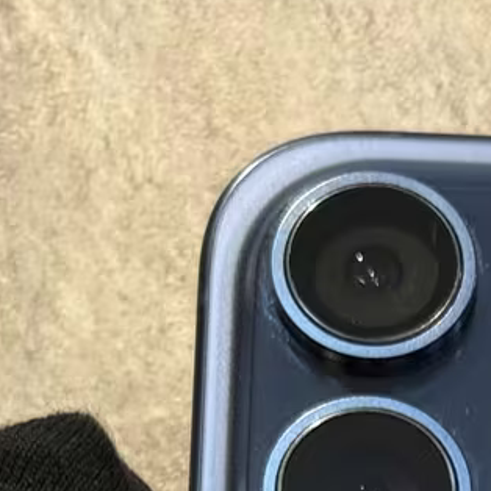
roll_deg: -3.0
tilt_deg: +8.1
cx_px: 704
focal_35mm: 216
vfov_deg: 7.7
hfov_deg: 8.0
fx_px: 3466
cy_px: 1001
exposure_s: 1/50
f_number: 1.78
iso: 125
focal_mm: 6.76
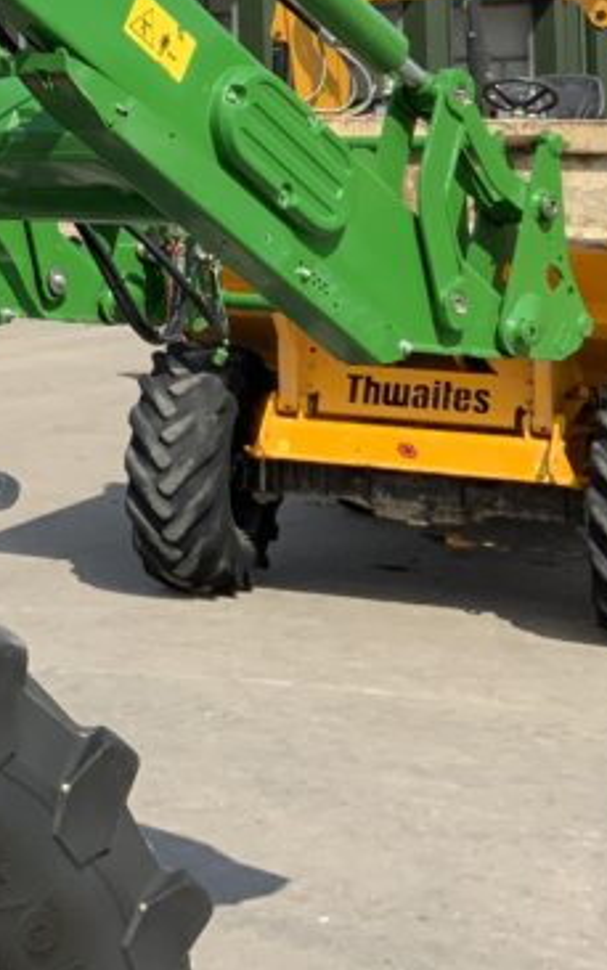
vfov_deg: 23.0
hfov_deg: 14.4
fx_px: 2274
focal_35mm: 86
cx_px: -244
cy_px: -21
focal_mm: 3
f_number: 1.8
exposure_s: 1/2141
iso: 16
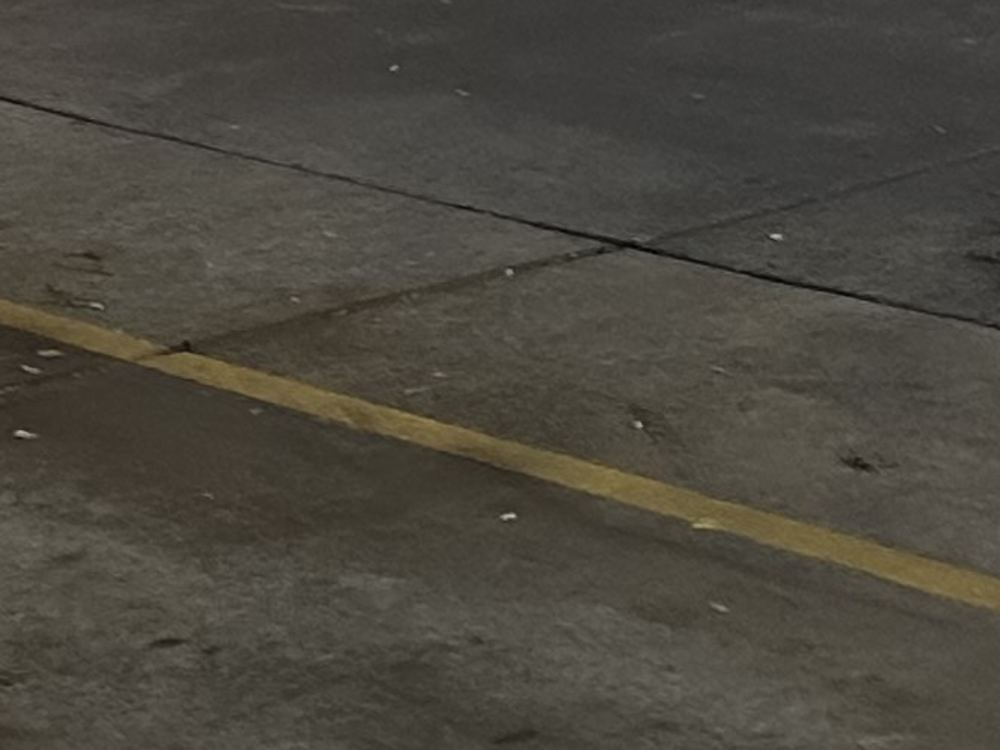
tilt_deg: -1.7
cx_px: -1581
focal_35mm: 146
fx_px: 4217
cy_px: -623
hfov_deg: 10.9
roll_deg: +0.6
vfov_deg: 9.6
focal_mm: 6.86
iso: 1000
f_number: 1.78
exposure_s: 1/30
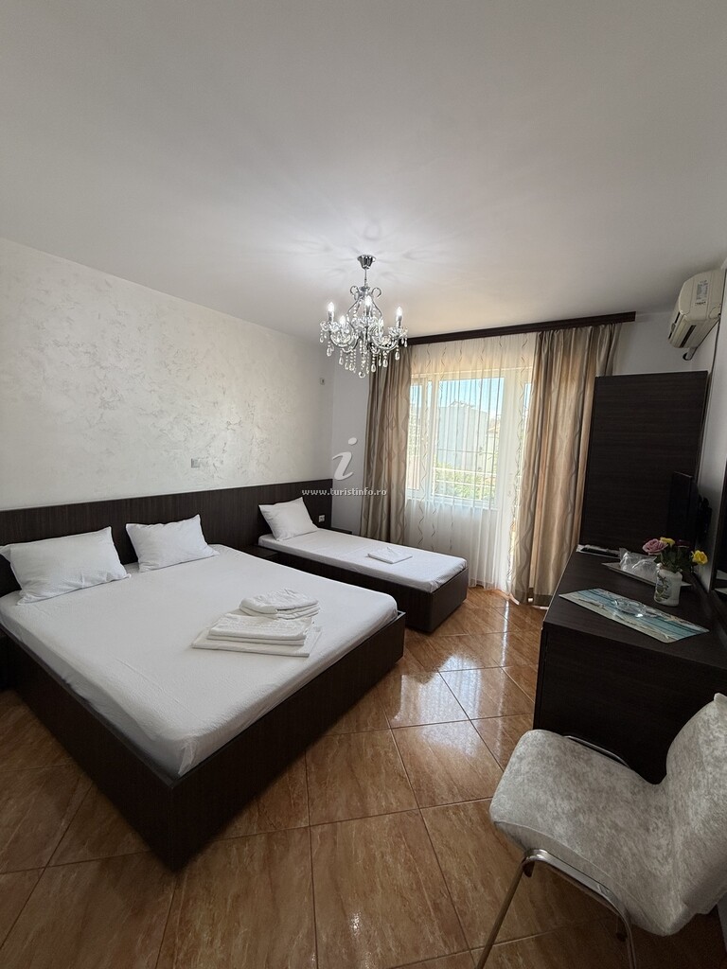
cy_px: 484
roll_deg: -2.8
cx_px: 364
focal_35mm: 14
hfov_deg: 85.7
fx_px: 392
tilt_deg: -5.1
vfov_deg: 102.1
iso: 64
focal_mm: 2.22
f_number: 2.2
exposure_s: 1/100
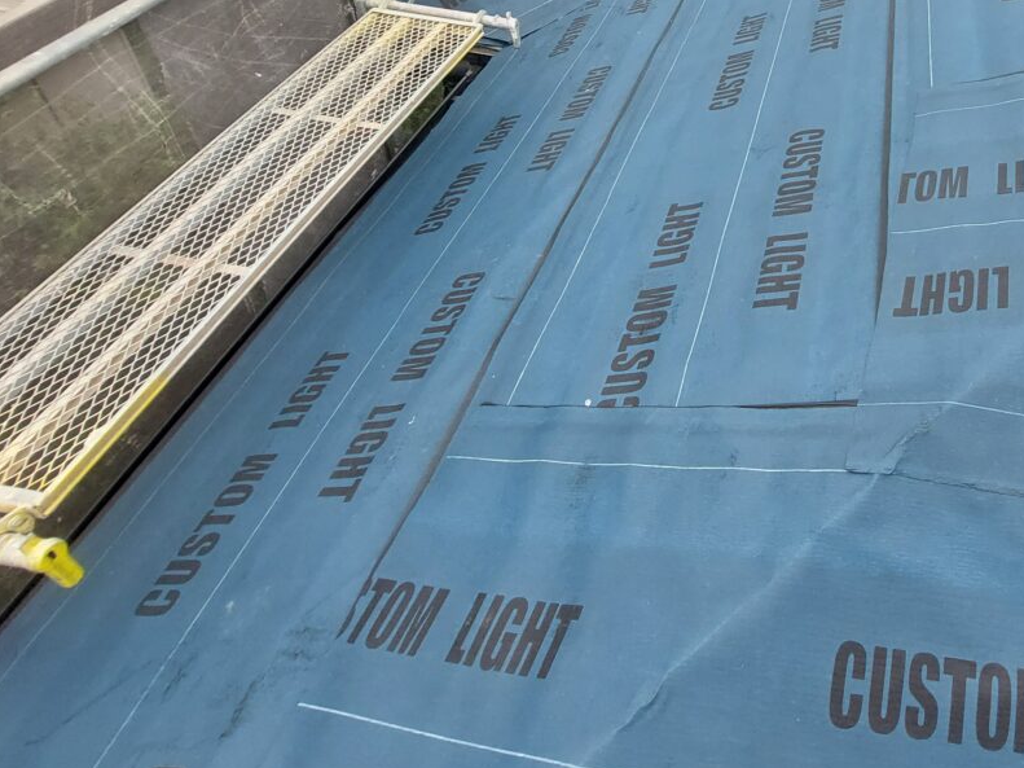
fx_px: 680
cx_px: 818
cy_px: 97
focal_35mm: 23
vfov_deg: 52.7
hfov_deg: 67.1
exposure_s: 1/226
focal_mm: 1.74
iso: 50
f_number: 2.2
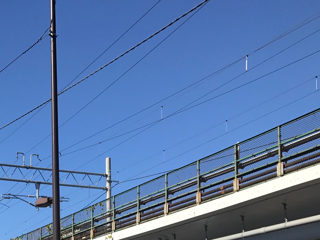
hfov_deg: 28.3
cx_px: 15
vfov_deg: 21.2
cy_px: 276
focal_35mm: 65
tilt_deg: +7.5
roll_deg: -0.3
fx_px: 601
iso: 20
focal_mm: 3.99
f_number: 1.8
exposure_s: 1/2037
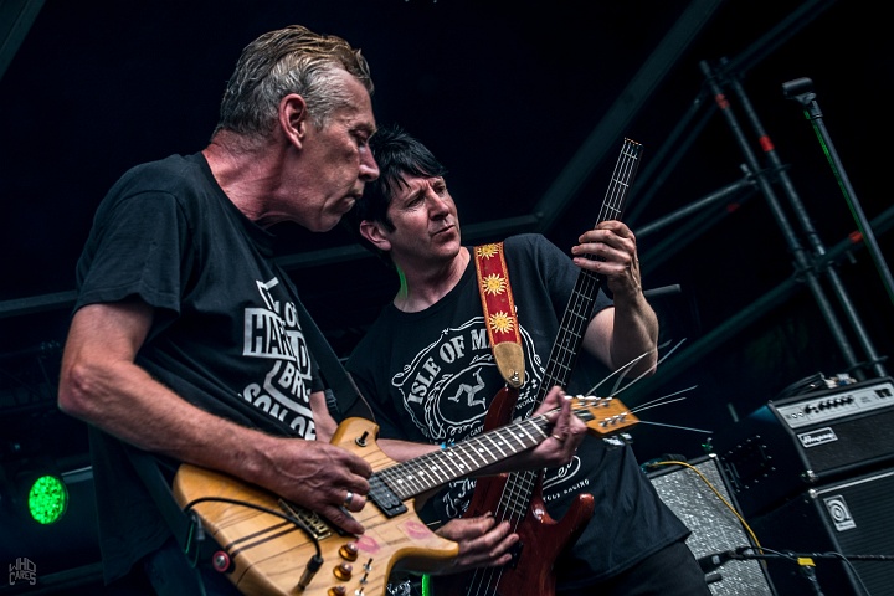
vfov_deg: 11.4
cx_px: 447
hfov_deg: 17.1
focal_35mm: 120
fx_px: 2980
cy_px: 298
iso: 160
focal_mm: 80
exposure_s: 1/100
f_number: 8
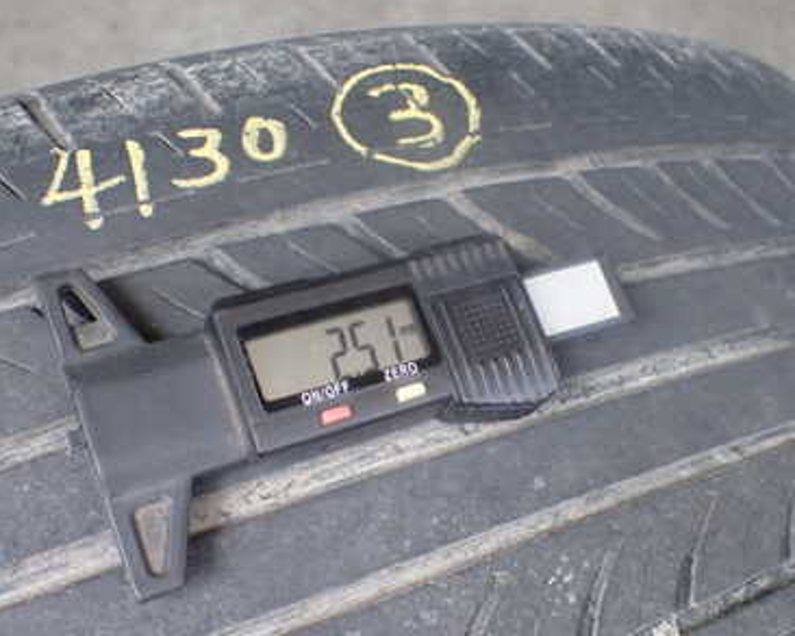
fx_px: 1130
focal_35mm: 48
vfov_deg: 31.4
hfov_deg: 38.6
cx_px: 474
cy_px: 378
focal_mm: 5.4
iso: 250
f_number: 2.3
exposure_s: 1/125
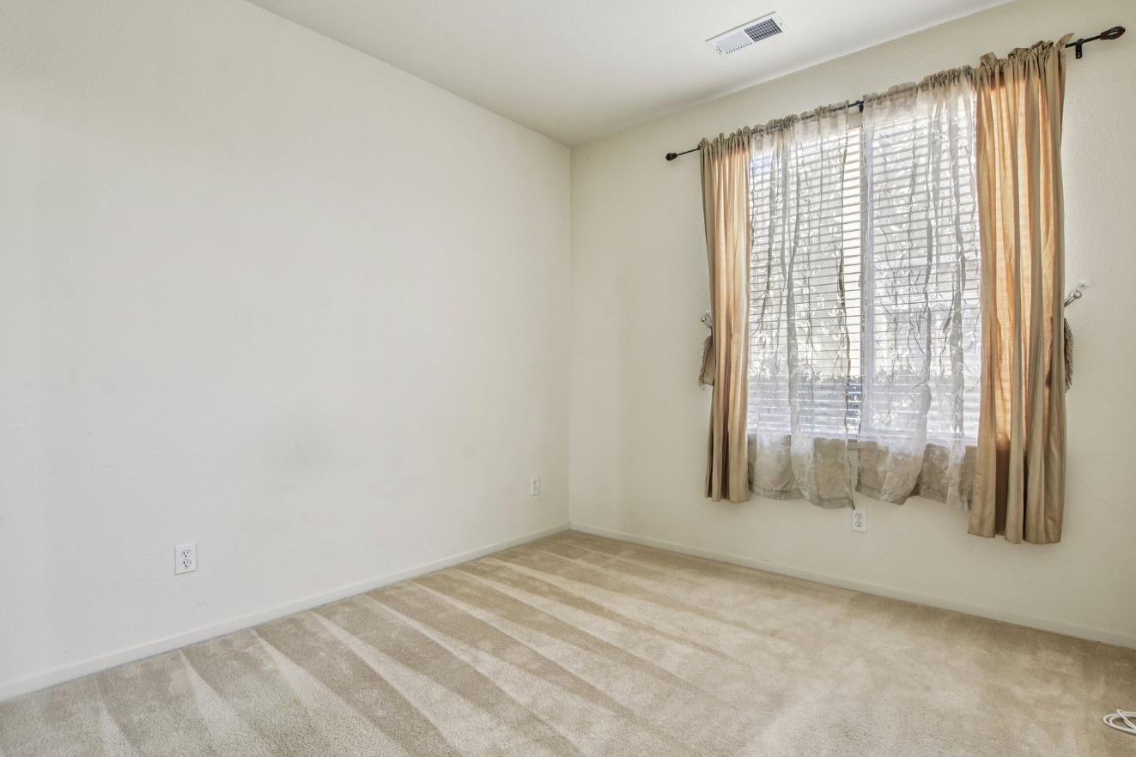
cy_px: 390
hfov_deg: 93.3
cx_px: 574
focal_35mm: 17
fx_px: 536
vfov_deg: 70.4
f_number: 8
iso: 100
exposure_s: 1/4
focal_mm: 10
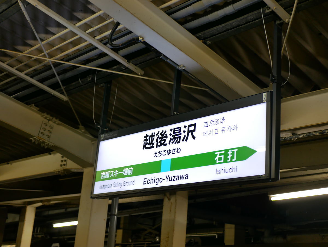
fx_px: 474
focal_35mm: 50
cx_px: 164
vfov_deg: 29.1
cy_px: 124
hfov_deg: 38.2
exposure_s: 1/125
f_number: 2
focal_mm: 25
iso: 200
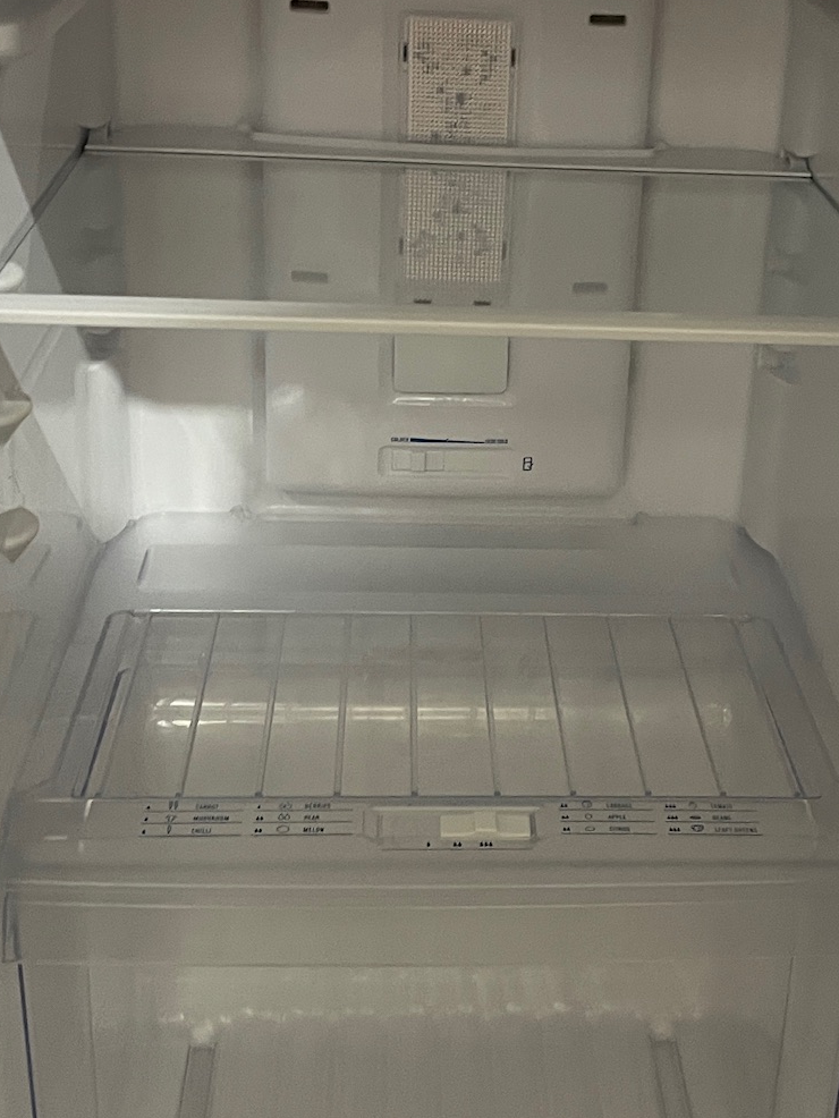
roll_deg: -3.0
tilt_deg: -21.9
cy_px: 459
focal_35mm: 54
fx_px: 1744
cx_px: 548
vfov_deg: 35.4
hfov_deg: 26.9
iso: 320
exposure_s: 1/50
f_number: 1.6
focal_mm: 4.2
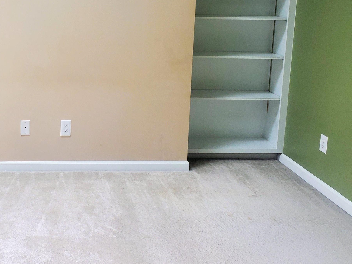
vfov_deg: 32.0
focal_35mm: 44
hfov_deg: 41.3
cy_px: 51
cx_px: 75
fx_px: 447
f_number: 2.4
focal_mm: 4.3
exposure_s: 1/120
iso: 160
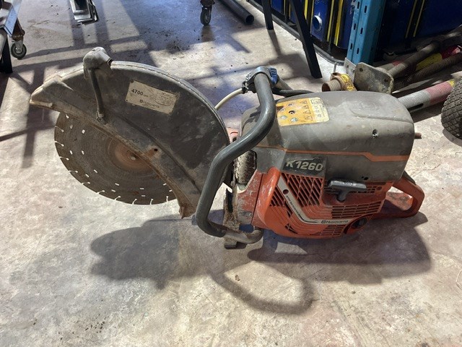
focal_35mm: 29
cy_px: 174
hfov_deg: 61.7
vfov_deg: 48.2
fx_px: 387
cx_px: 231
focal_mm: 3
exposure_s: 1/50
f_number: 1.8
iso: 160
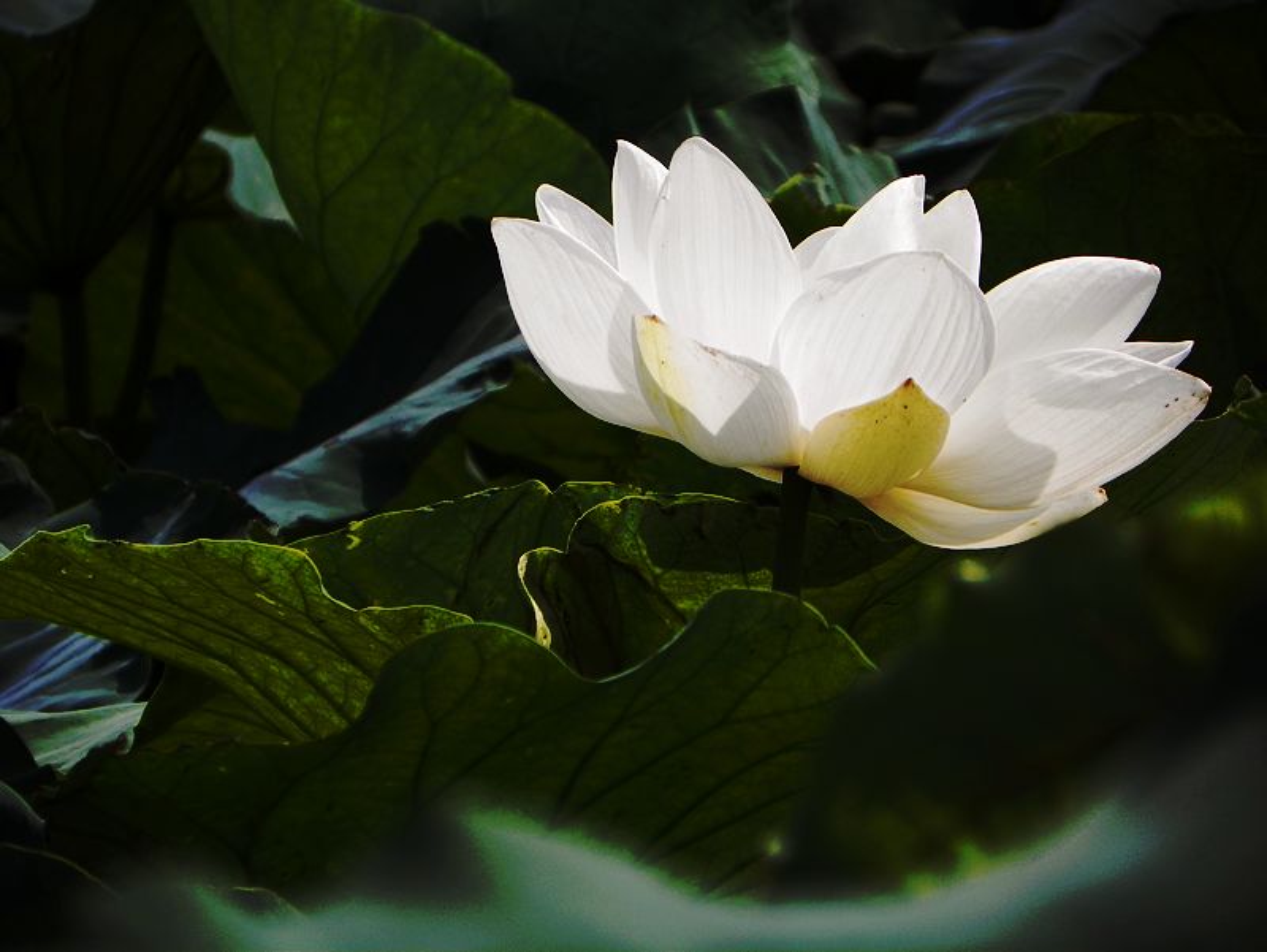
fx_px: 14942
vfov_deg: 3.6
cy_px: 476
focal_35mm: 408
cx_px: 634
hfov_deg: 4.9
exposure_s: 1/400
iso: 64
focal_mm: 72.7
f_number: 5
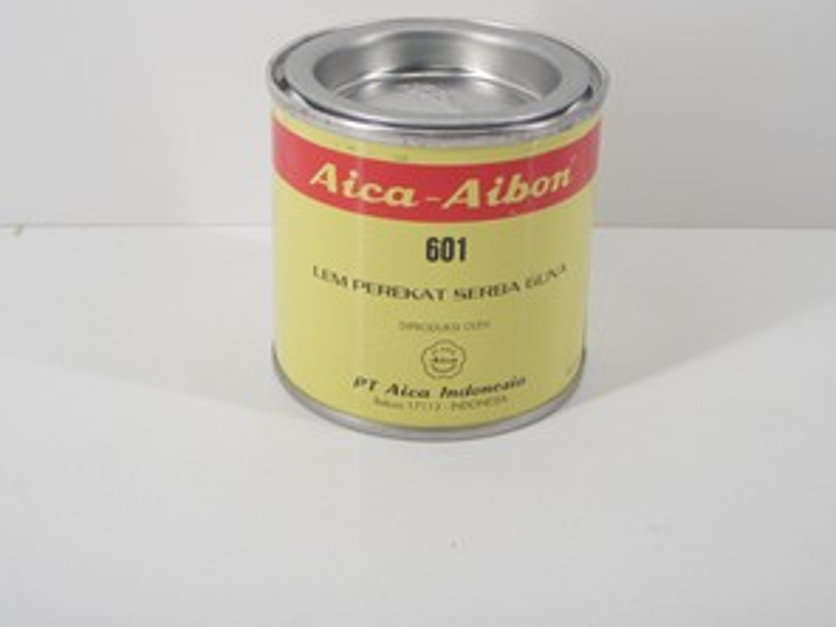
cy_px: 209
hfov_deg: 28.2
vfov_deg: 21.2
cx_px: 449
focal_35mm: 69
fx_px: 1666
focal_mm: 9.13
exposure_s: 1/40
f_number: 4
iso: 160
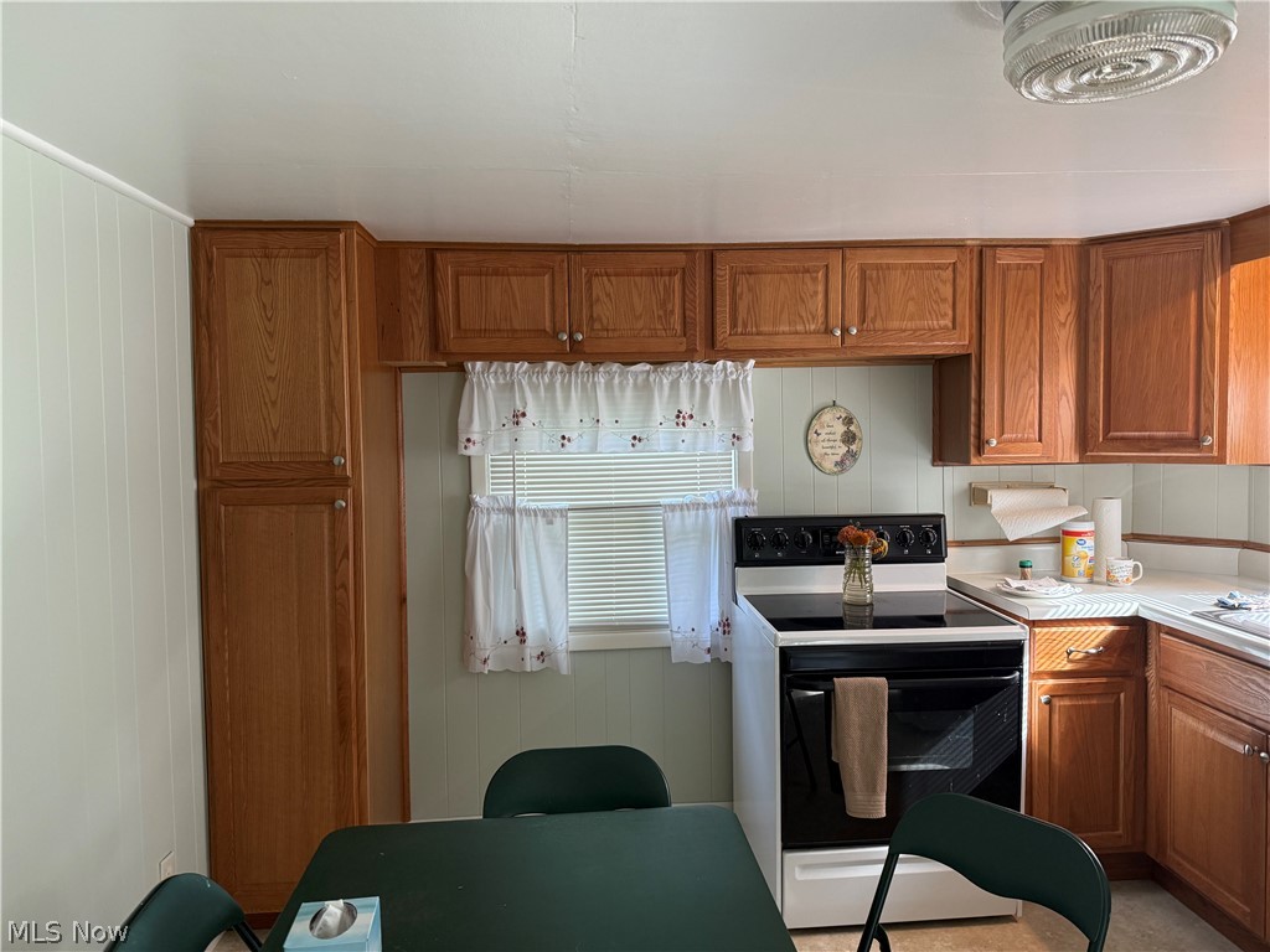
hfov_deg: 71.6
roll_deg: +0.9
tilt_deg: -2.6
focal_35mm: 24
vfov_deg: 56.8
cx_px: 635
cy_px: 476
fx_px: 881
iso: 250
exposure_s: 1/120
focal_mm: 6.76
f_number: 1.78
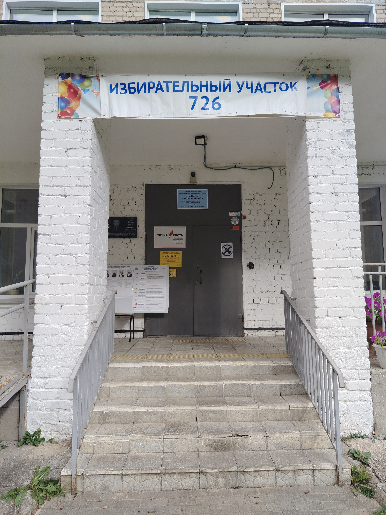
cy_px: 258
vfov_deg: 71.6
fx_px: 357
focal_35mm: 24
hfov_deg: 56.8
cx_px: 193
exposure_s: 1/256
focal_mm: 5.25
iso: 100
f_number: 1.75
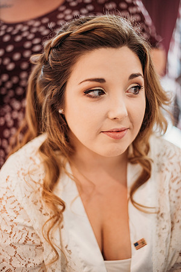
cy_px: 136
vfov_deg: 39.6
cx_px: 90
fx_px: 377
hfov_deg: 27.0
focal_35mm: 50
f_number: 1.4
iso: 500
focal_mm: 50
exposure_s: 1/160
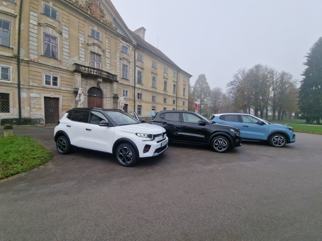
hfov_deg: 106.2
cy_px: 120
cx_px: 161
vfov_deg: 89.9
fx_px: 121
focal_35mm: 13
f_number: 2.2
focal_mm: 2.2
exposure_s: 1/765
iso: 50
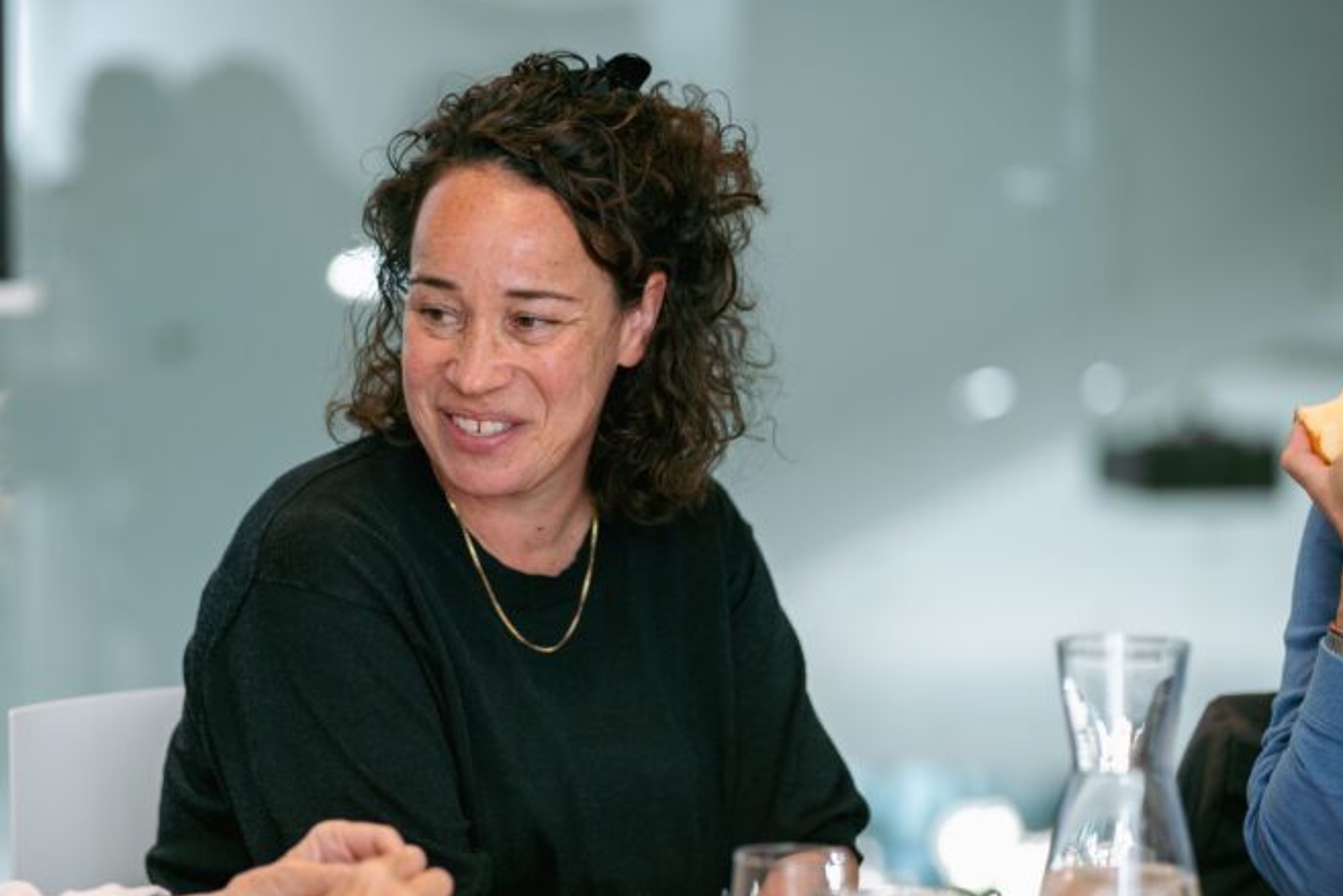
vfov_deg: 10.0
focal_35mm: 137
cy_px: 521
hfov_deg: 14.9
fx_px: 5110
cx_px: 390
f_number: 1.8
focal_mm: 85
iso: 200
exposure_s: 1/200
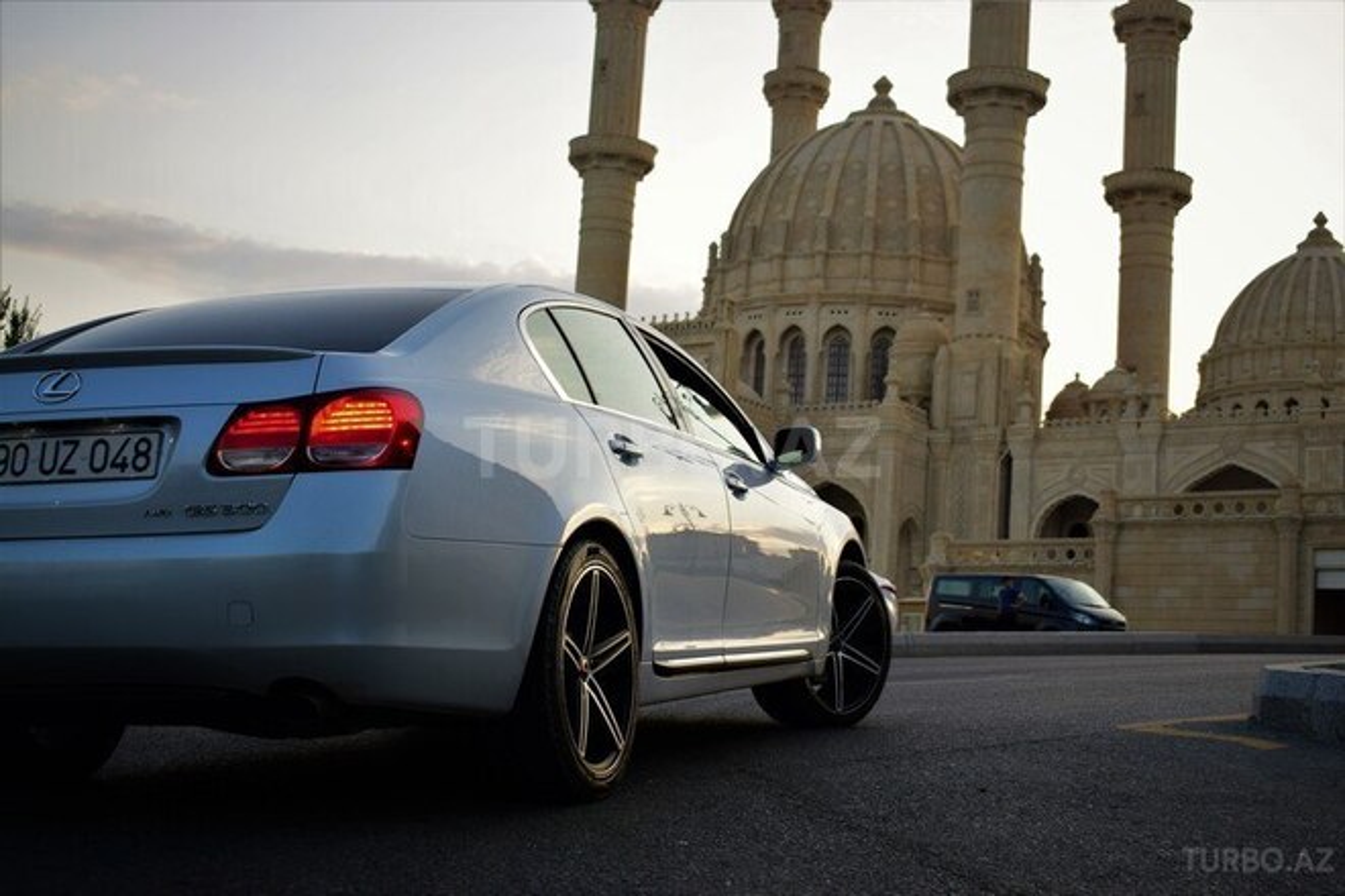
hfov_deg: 38.9
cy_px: 448
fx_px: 1905
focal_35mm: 51
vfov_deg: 26.5
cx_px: 672
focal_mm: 34
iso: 200
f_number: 5
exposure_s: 1/160
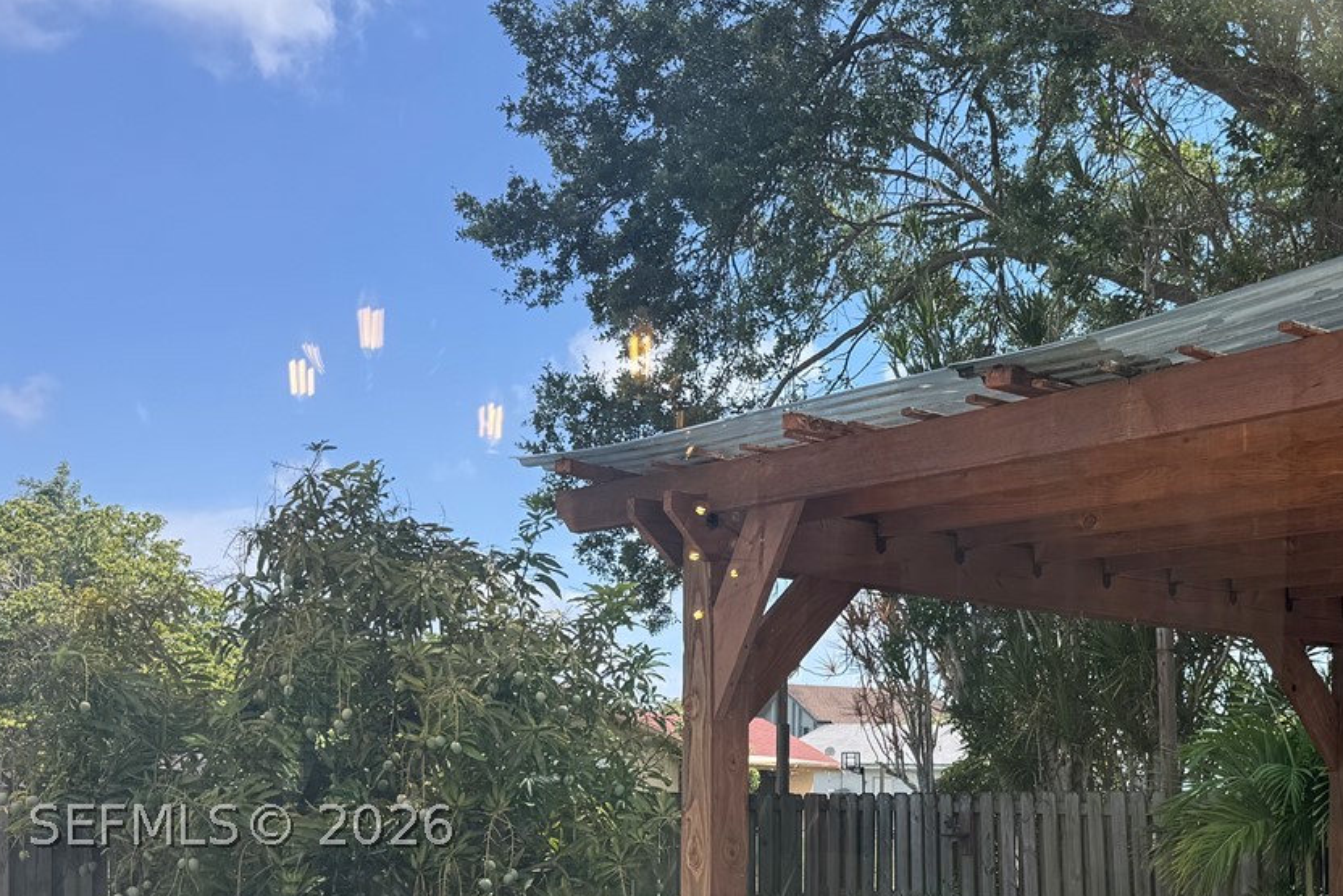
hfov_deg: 40.3
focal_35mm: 48
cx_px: 949
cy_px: 825
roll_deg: -1.1
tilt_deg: -1.7
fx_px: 1791
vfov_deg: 27.0
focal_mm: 6.76
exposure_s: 1/1425
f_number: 1.78
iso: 80
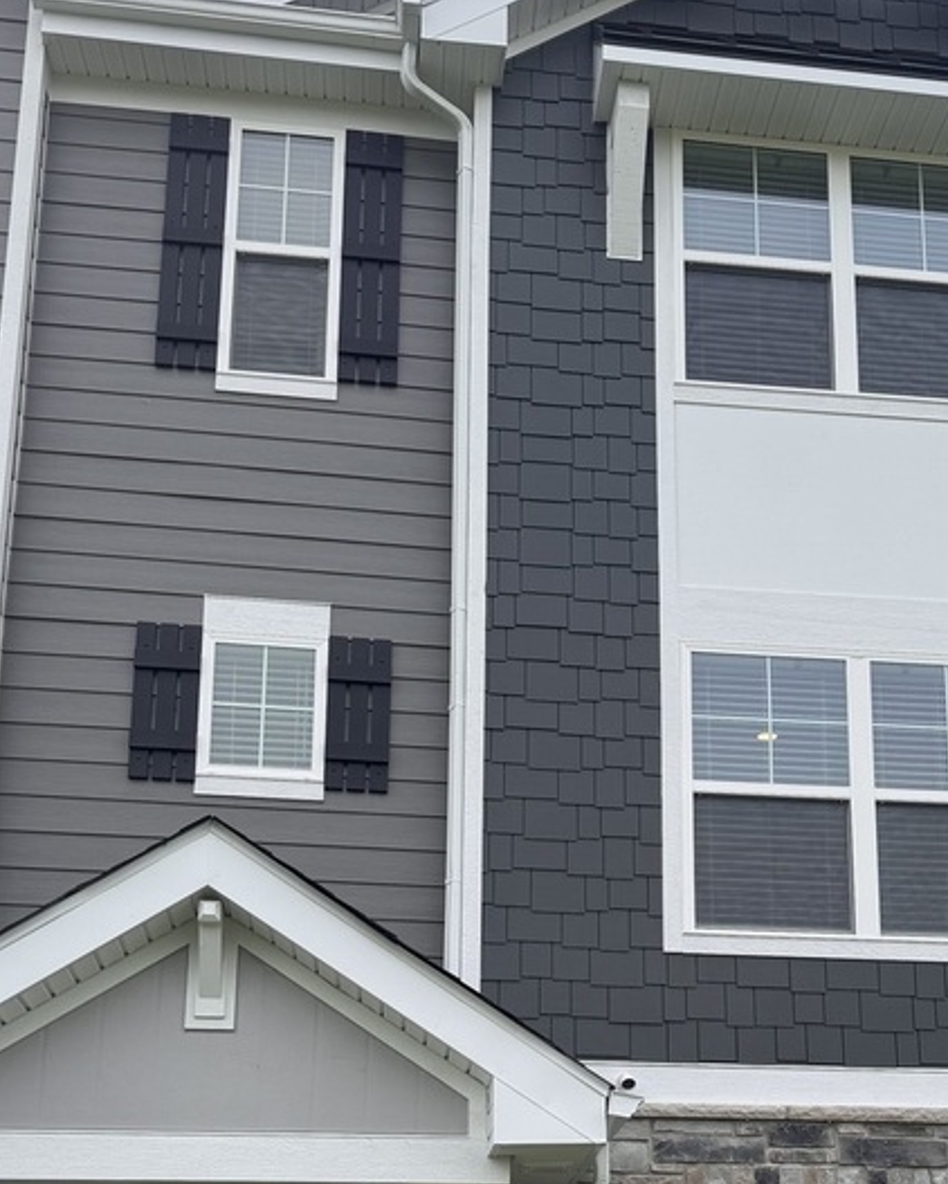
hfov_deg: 31.3
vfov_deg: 37.1
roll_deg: +0.1
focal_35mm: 48
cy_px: 984
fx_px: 1682
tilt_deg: +15.7
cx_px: 620
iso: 80
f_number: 1.78
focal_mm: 6.76
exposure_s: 1/2604
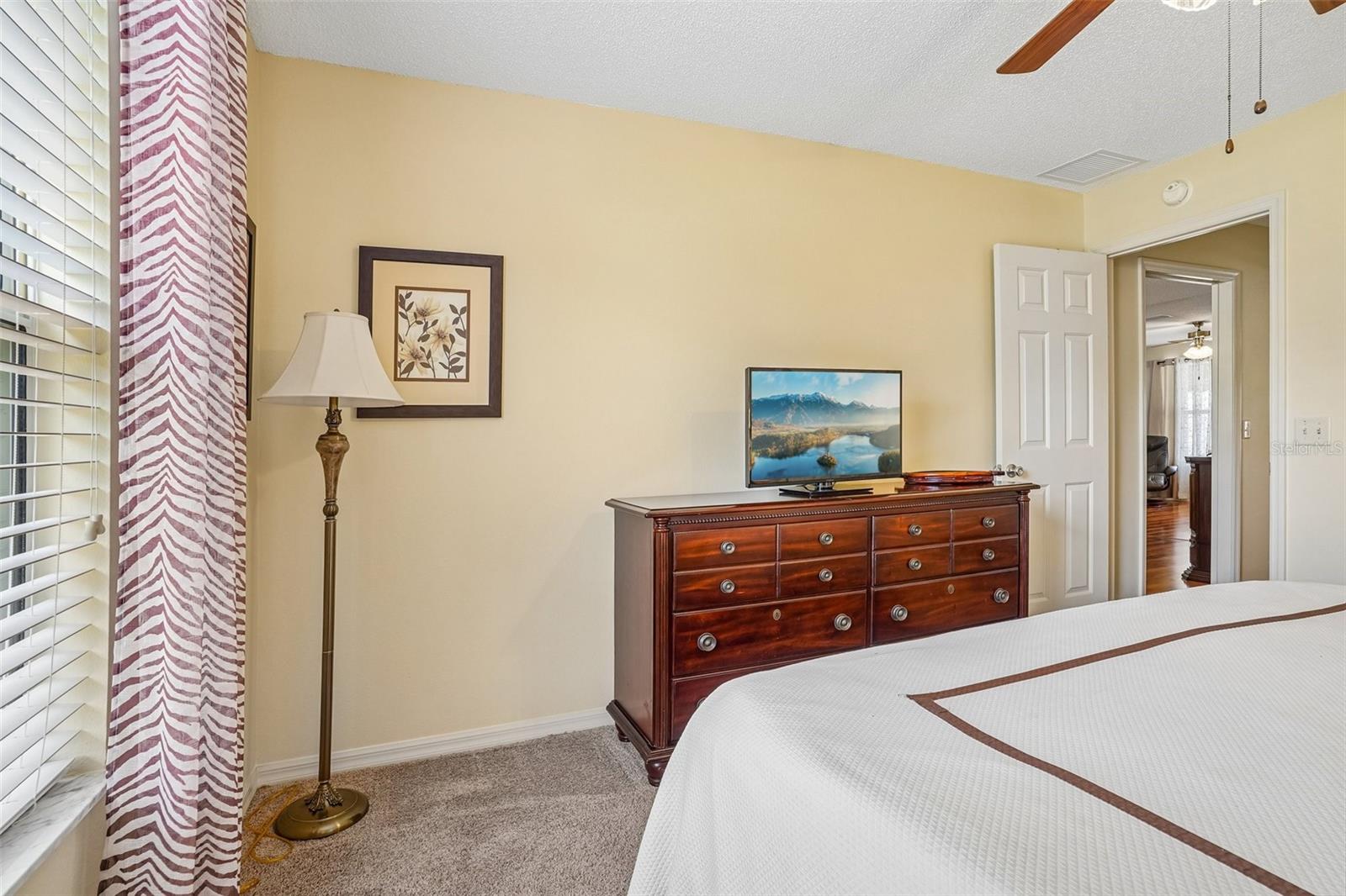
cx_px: 673
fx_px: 635
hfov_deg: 93.3
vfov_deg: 70.4
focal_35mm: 17
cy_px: 448
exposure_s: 1/15
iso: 400
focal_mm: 17
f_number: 9
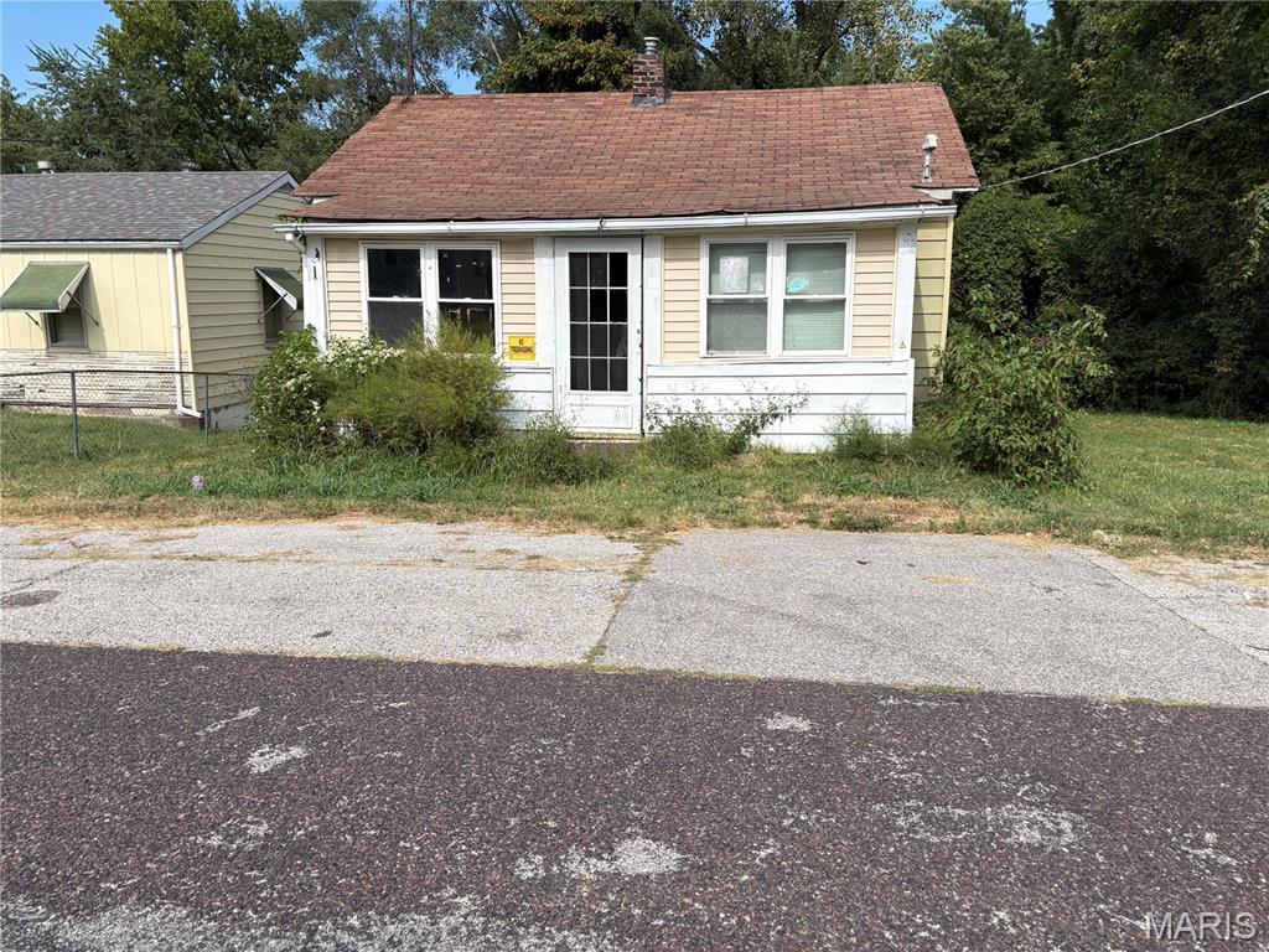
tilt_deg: -10.0
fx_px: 953
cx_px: 634
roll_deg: +0.0
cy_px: 476
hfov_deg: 67.3
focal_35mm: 26
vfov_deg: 53.1
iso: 50
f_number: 1.6
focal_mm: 5.96
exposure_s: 1/2538
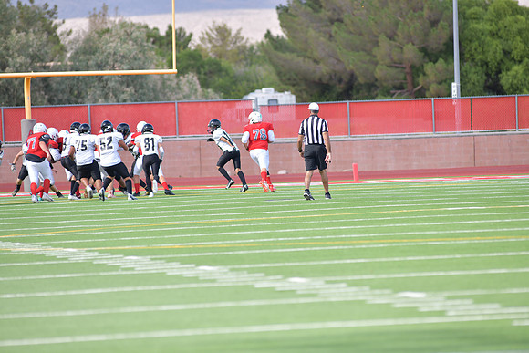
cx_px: 264
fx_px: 4409
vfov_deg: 4.6
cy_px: 176
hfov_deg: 6.9
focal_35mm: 300
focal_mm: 300
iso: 400
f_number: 5
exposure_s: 1/1600
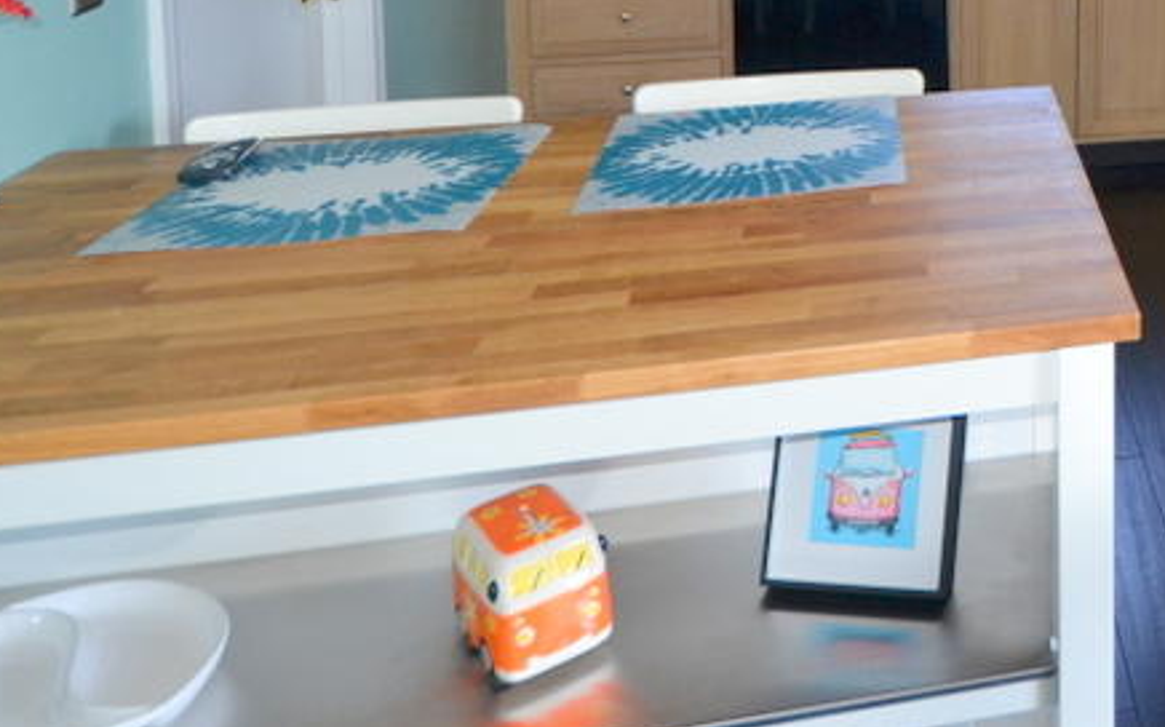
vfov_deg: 26.2
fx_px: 1333
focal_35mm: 42
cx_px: 1285
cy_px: -204
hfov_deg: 38.8
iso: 400
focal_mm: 10
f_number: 4
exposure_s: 1/60
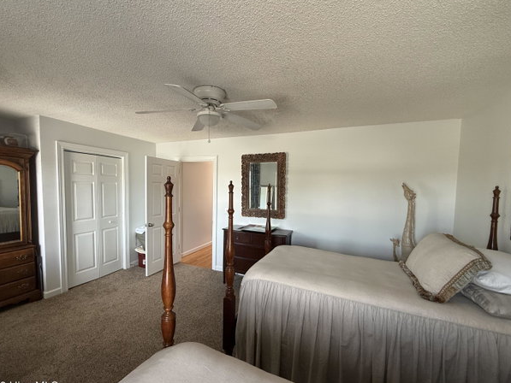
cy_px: 200
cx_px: 244
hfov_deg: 98.1
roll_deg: -1.1
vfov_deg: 81.7
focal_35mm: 15
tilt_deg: -3.4
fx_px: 221
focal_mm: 2.22
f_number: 2.2
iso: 200
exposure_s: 1/60
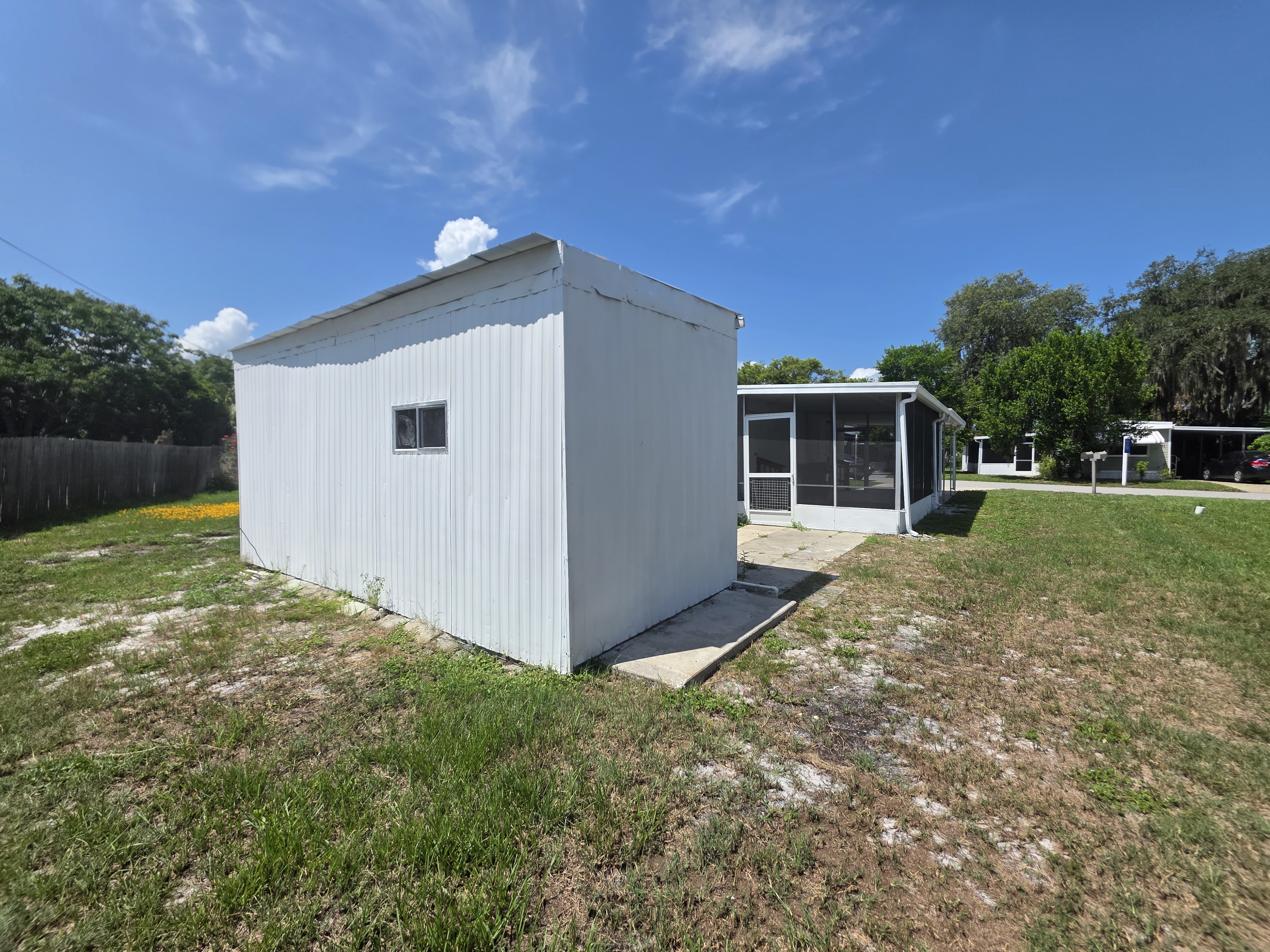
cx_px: 635
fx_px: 477
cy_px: 476
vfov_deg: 89.9
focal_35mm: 13
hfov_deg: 106.2
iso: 40
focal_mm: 2.2
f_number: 1.9
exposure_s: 1/3075
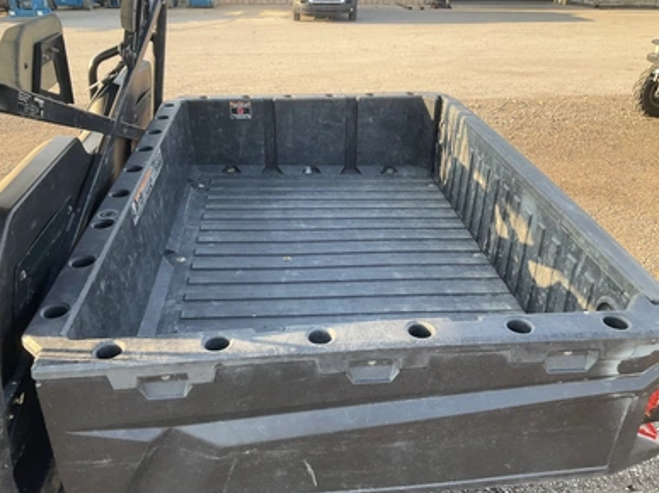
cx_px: 332
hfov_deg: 60.0
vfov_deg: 46.8
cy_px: 253
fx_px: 571
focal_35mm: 30
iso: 16
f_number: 1.8
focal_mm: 3
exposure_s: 1/130
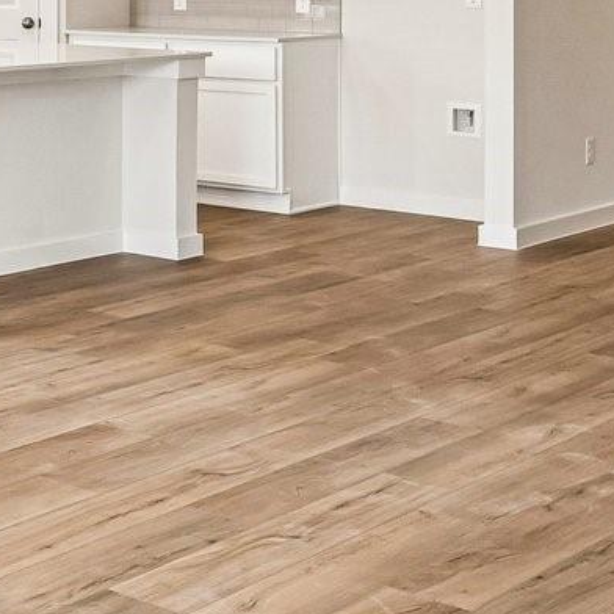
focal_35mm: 80
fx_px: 1605
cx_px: -418
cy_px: -60
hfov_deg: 18.1
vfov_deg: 20.6
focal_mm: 18
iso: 400
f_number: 8
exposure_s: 1/50
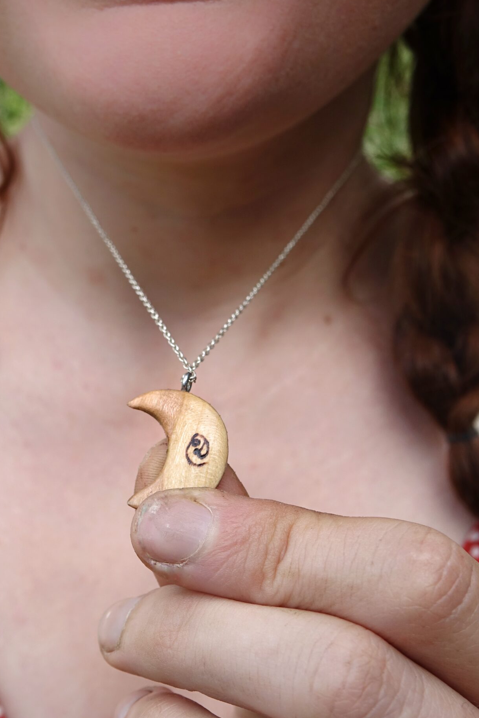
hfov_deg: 31.7
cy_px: 437
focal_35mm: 42
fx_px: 838
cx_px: 169
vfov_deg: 46.1
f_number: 4
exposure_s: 1/500
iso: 125
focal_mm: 10.91
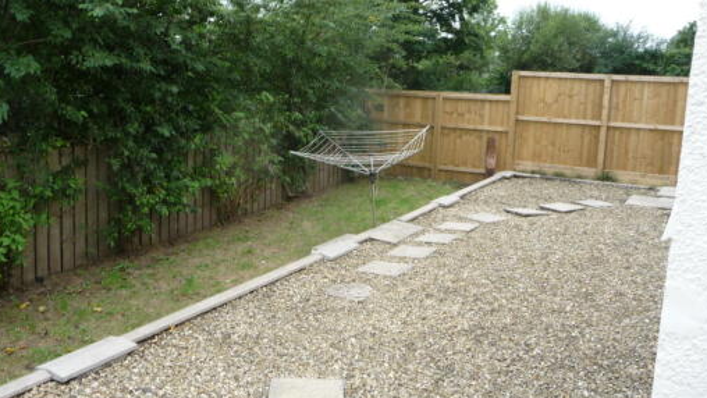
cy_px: 170
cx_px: 329
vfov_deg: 33.7
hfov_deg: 56.6
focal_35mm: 35
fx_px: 656
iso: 100
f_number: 3.3
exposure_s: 1/100
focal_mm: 4.7
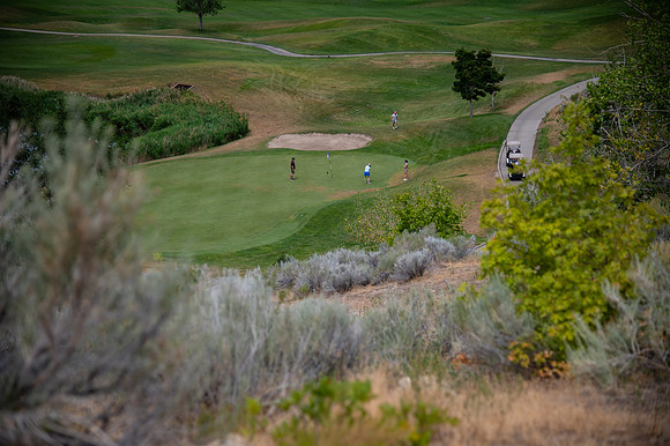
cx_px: 335
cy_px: 223
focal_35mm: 78
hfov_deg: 26.0
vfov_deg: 17.5
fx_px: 1451
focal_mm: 78
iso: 200
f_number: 4
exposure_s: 1/4000
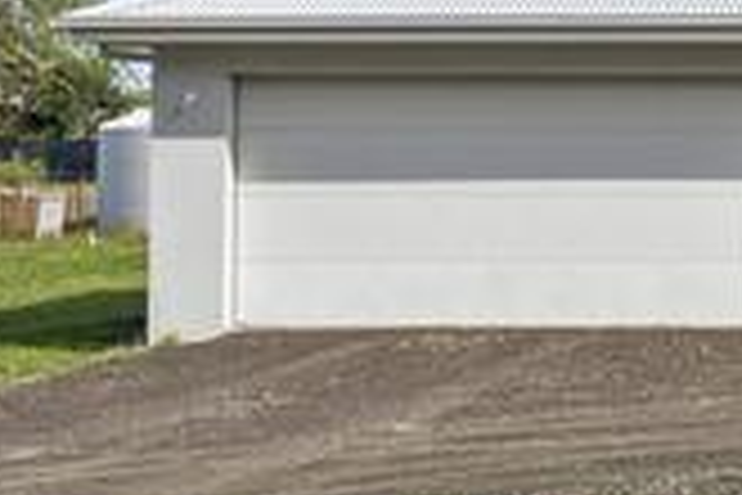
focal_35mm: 112
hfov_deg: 16.9
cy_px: 34
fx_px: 2308
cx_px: 1043
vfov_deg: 12.1
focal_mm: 24
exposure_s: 1/125
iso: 100
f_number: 11
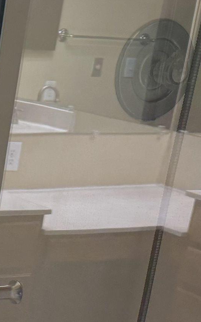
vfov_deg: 22.1
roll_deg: -4.2
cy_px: 277
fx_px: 806
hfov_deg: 12.4
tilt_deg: -18.5
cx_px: -216
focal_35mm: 92
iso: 125
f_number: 1.78
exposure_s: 1/120
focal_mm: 6.76
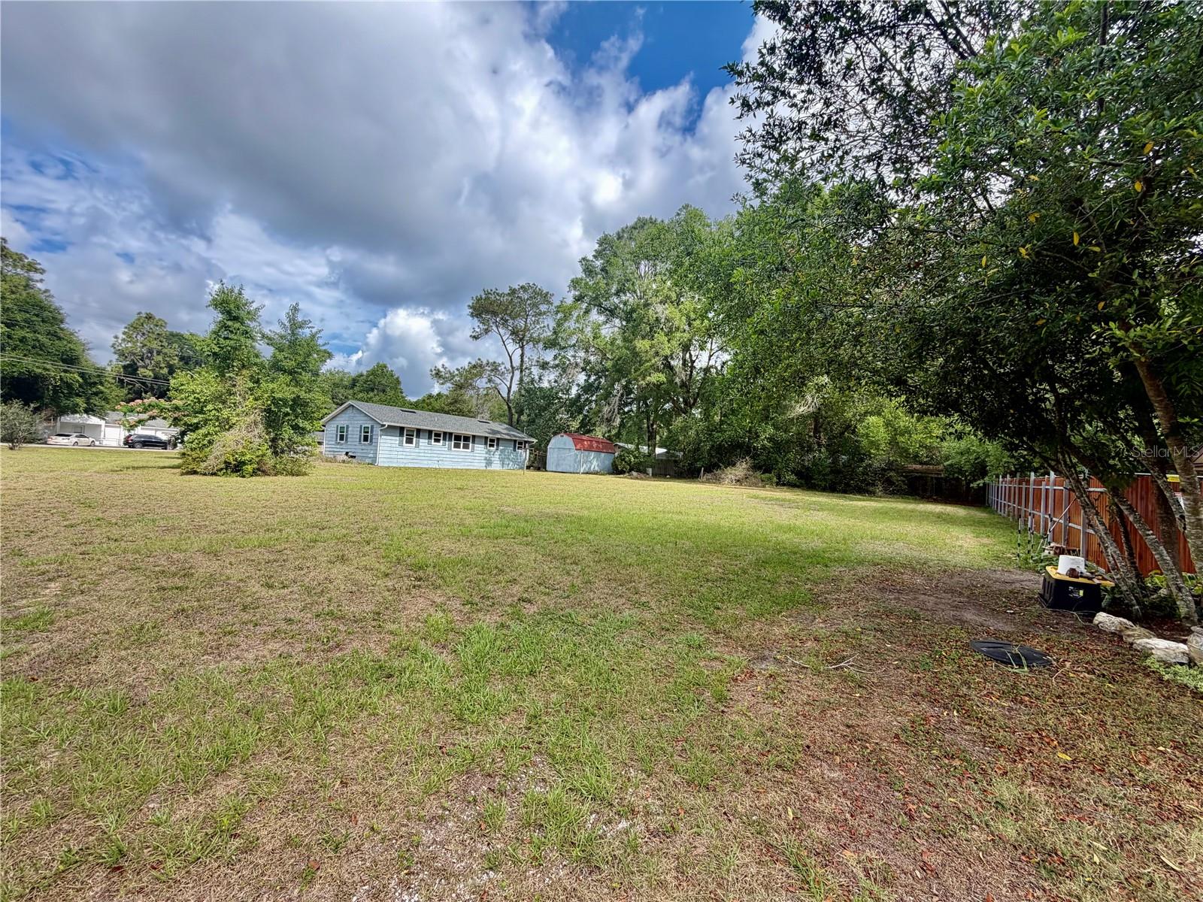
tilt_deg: +1.3
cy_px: 451
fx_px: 487
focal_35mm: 14
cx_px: 602
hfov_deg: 102.1
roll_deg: -2.6
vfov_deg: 85.7
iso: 50
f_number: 2.2
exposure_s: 1/336
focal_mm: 2.22
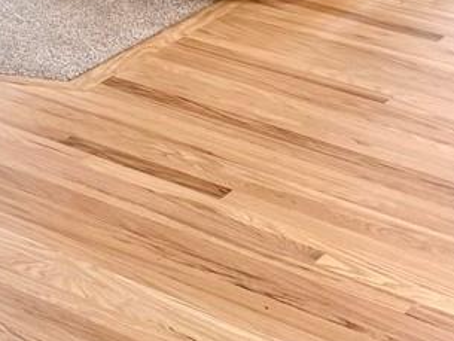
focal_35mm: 126
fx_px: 1653
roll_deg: -0.1
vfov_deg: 10.7
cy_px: -345
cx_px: -703
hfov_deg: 12.0
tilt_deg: -10.5
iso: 125
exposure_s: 1/60
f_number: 1.78
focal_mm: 6.76
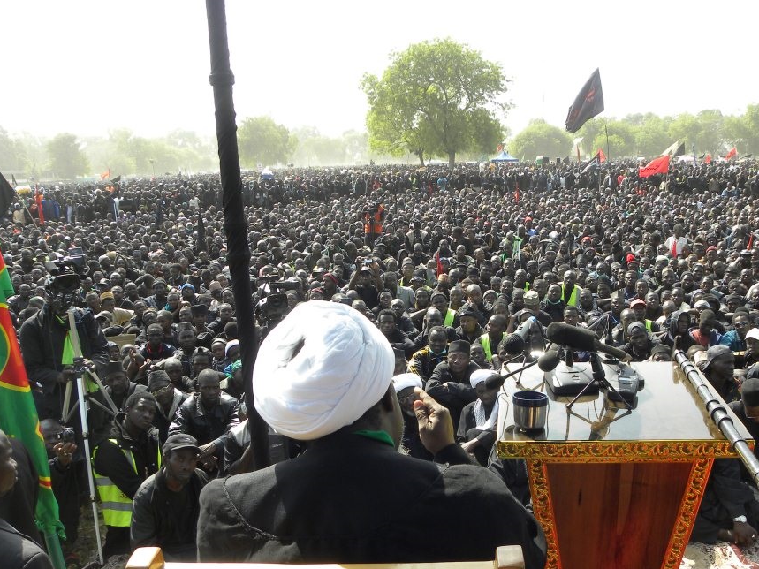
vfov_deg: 45.2
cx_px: 448
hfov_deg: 58.0
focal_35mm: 31
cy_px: 336
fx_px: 680
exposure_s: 1/170
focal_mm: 4.6
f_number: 4
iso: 64
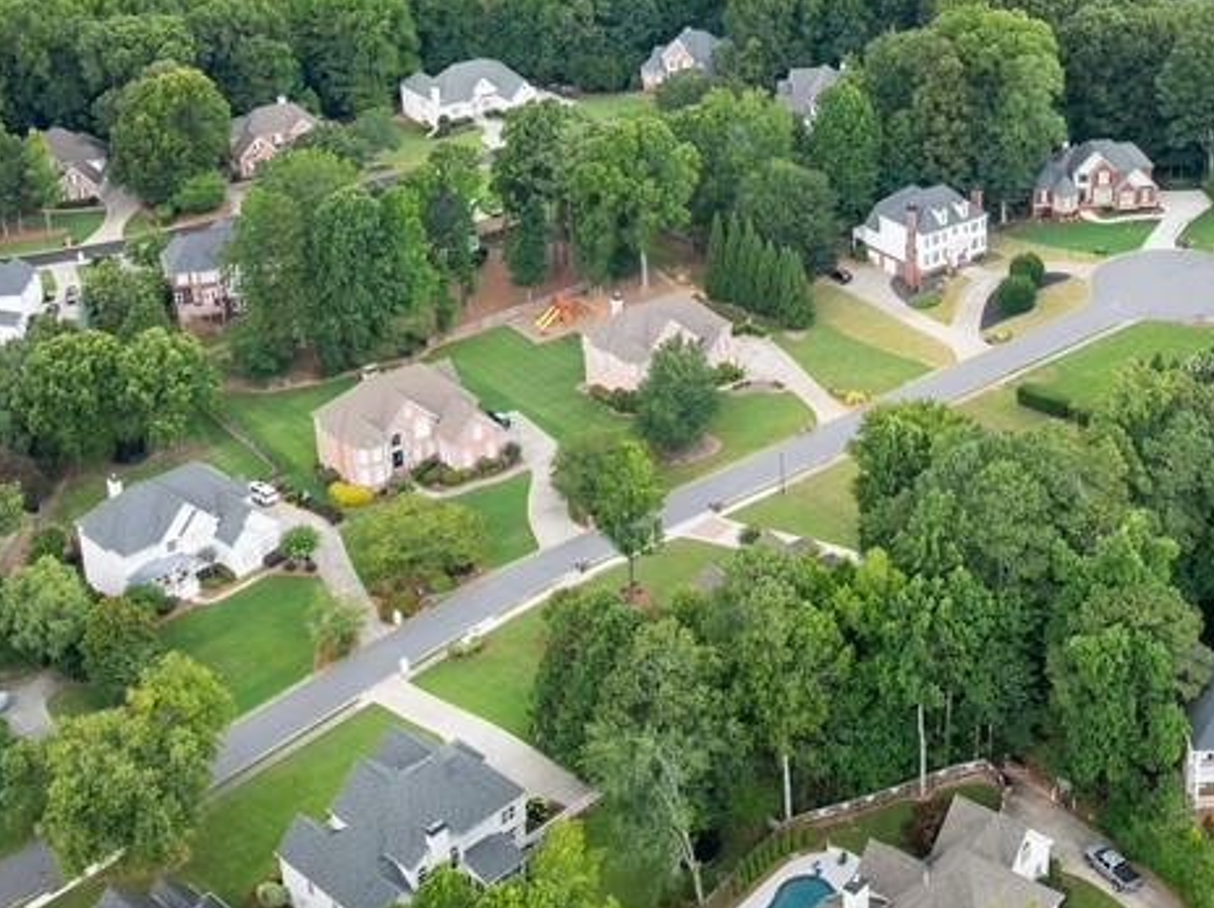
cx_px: 816
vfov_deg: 26.5
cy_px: 73
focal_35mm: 53
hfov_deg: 35.8
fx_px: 1857
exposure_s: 1/20
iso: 110
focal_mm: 12.29
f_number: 2.8
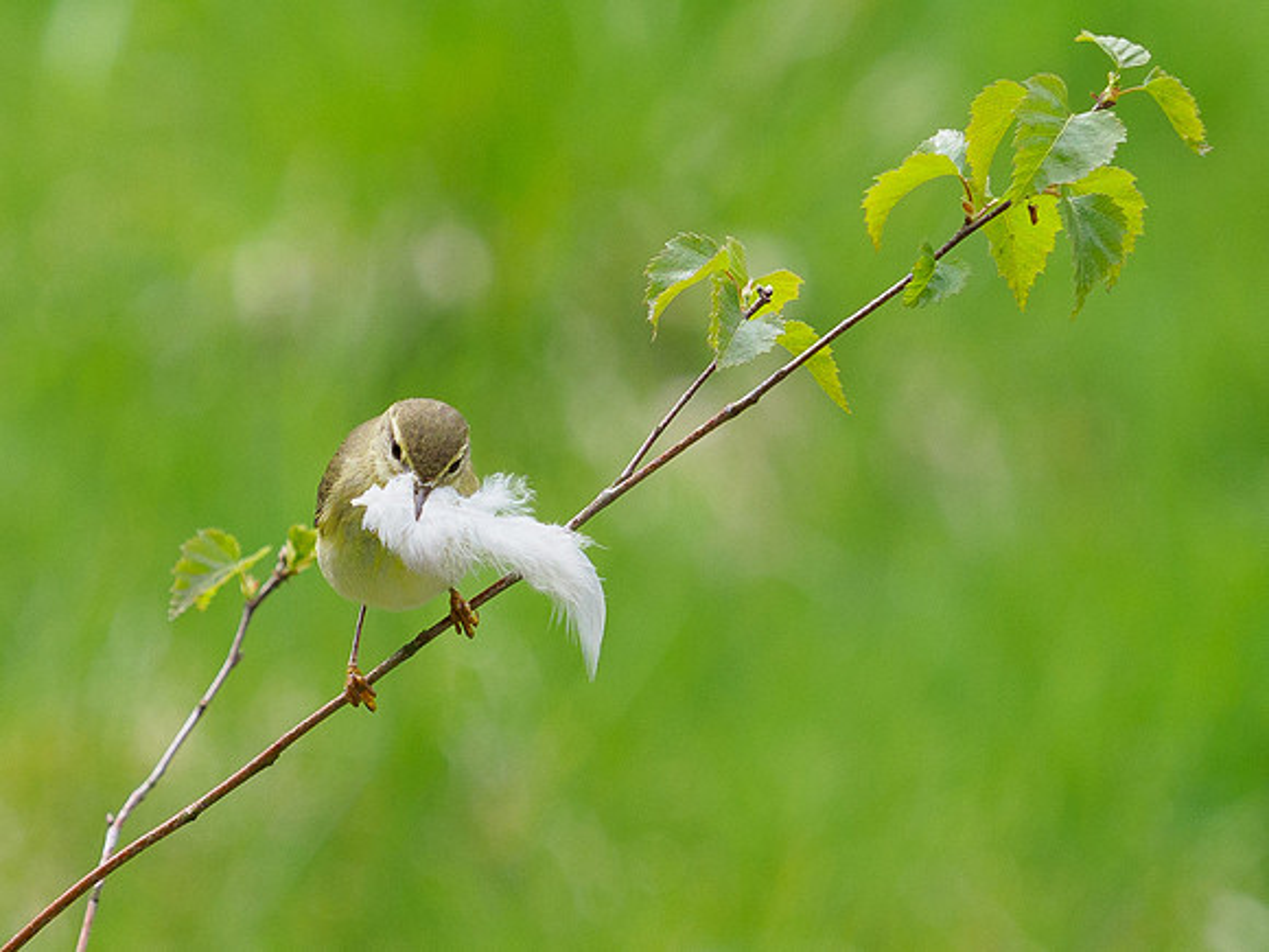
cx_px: 406
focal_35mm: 1010
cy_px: 417
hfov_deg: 2.0
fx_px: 37035
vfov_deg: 1.5
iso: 200
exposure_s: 1/640
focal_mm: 150
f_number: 3.2
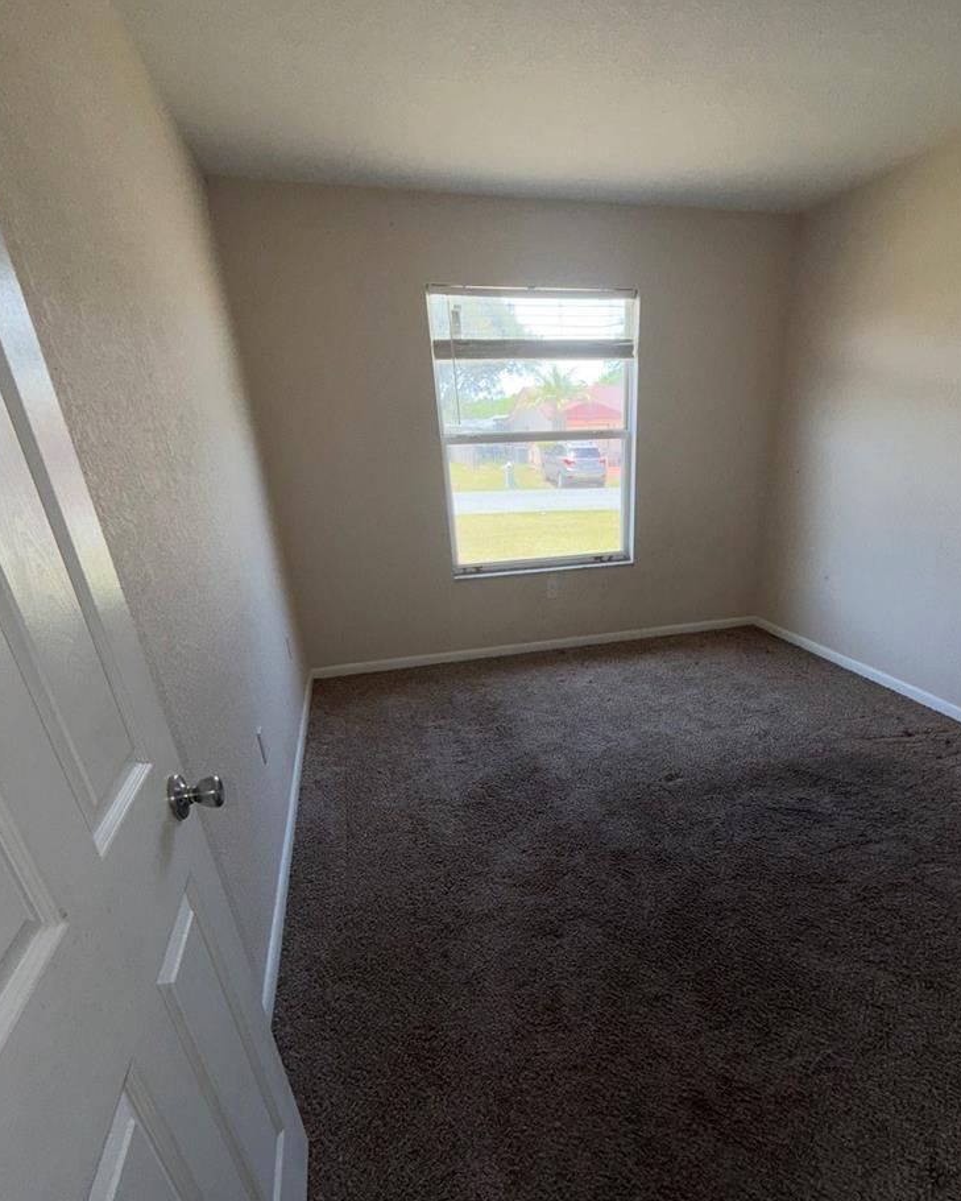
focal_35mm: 18
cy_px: 747
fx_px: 640
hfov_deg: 73.3
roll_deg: +1.7
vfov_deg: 84.8
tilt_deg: -26.4
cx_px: 559
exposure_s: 1/121
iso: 16
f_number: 2.2
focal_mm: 2.22
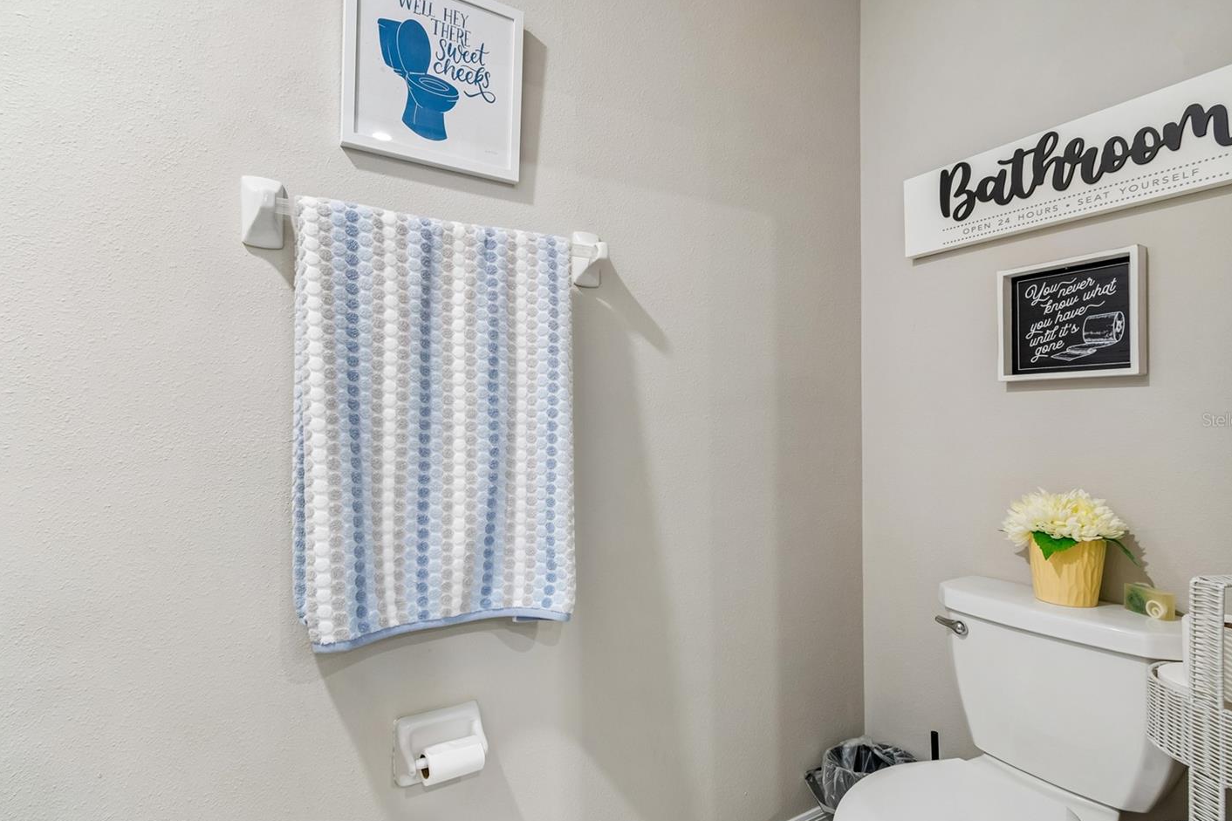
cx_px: 582
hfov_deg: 93.2
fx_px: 582
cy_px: 420
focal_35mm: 17
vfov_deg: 70.4
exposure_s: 1/2.5
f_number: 7.1
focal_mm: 10
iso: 100
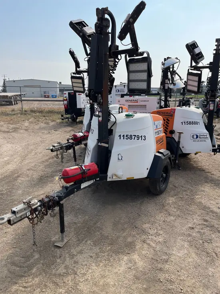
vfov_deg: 67.3
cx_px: 110
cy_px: 147
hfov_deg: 53.1
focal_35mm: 26
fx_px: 220
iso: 50
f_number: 1.6
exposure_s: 1/4651
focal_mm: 5.1
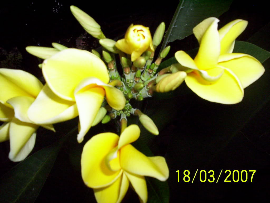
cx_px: 135
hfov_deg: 49.0
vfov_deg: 37.7
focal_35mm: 38
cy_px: 102
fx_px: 296
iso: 140
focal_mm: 4.99
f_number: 4.5
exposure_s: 1/60
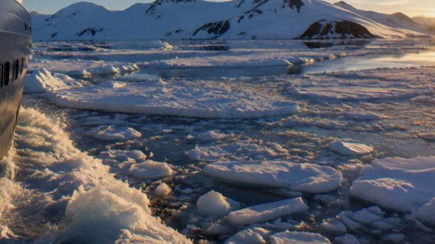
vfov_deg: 22.9
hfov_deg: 39.5
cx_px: 154
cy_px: 74
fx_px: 600
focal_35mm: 52
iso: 500
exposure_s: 1/400
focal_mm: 35
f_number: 9
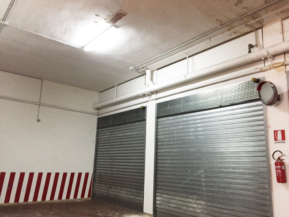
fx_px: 242
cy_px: 108
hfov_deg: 61.7
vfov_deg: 48.2
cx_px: 144
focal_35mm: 29
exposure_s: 1/20
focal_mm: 4.15
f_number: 2.2
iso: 250
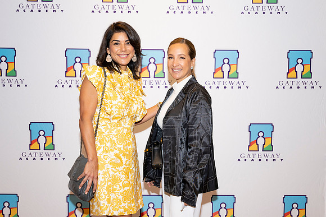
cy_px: 109
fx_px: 429
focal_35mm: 47
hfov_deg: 41.6
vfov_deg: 28.5
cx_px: 166
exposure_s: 1/160
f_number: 5.6
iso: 800
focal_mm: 46
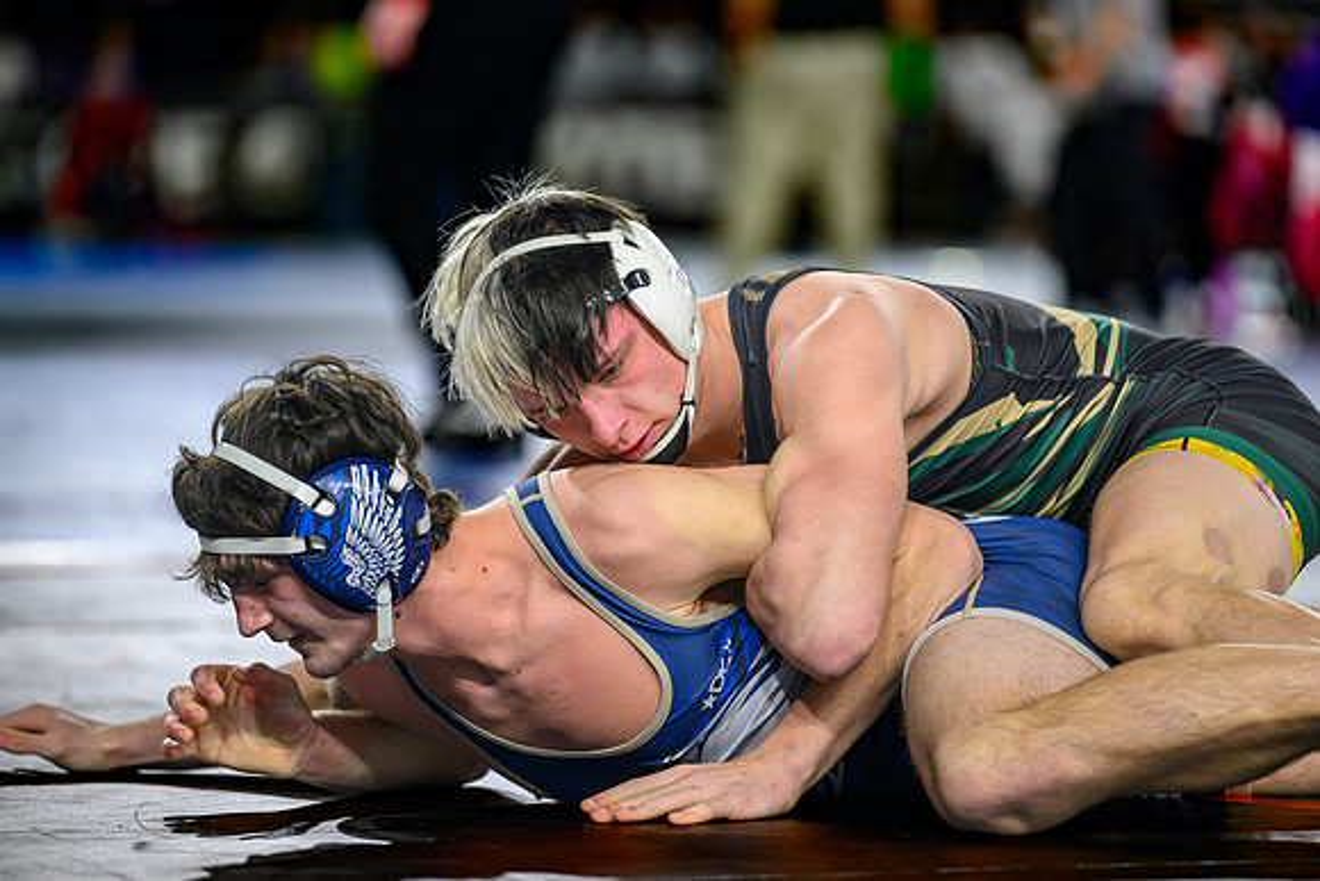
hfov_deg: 9.4
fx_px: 8039
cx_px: 648
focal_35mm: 219
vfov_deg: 6.3
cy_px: 405
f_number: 2.8
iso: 2000
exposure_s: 1/800
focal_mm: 200
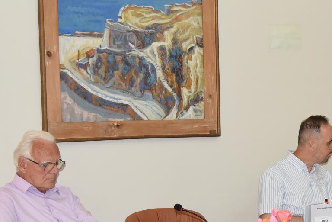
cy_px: 180
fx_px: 1015
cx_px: 323
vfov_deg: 12.4
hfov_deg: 18.2
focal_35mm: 110
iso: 1800
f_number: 4
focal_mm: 44
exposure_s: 1/60
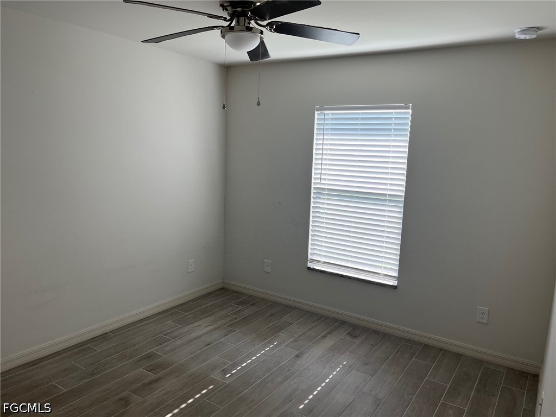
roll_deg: -2.2
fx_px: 418
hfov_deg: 67.3
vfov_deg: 53.1
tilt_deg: -7.1
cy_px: 208
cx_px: 278
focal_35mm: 26
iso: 64
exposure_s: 1/162
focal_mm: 5.1
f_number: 1.6
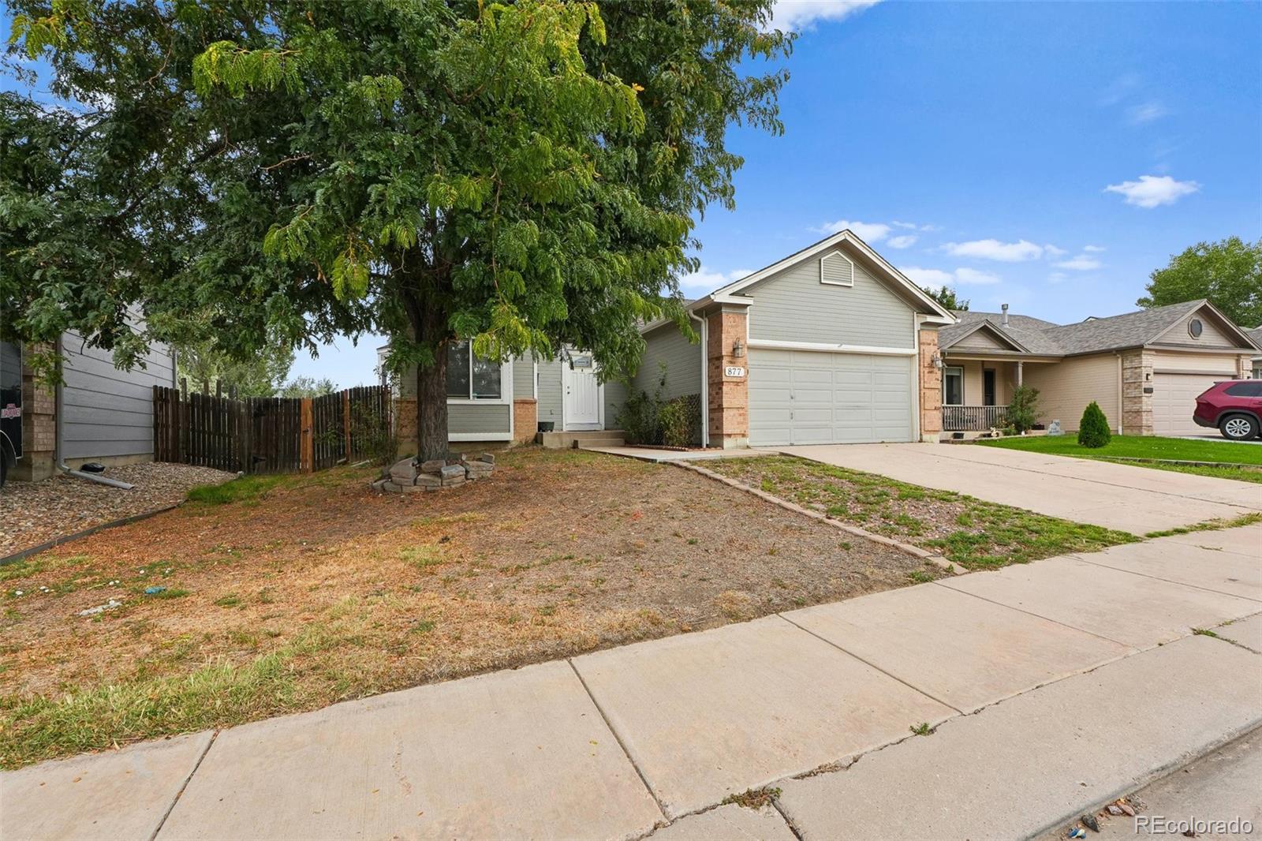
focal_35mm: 15
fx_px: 526
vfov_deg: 77.3
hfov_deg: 100.4
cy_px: 420
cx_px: 631
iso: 320
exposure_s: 1/400
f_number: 9
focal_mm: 10
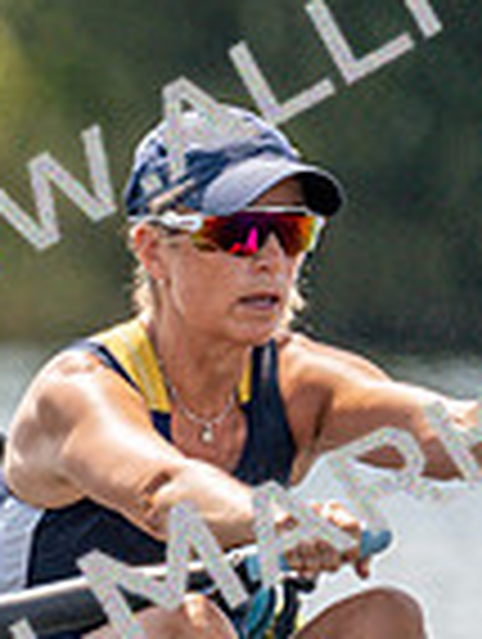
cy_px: 466
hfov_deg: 0.6
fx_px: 43554
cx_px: -595
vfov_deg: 0.8
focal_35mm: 2353
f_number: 6.3
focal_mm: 600
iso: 320
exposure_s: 1/1600
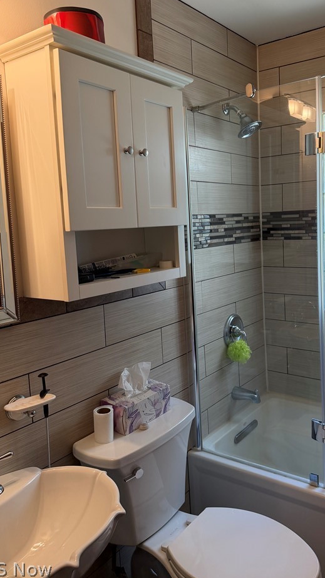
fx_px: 444
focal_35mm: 29
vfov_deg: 65.9
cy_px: 263
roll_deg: +1.8
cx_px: 205
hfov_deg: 39.9
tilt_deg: -5.4
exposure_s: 1/120
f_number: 1.78
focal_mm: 6.76
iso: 200
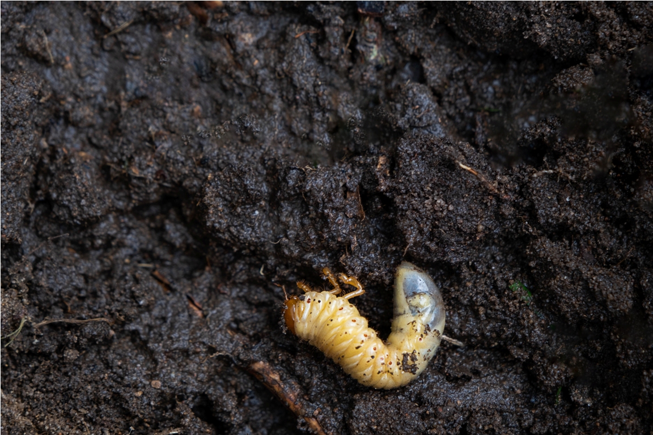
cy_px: 218
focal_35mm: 120
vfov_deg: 11.4
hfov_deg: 17.1
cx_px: 326
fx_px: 2176
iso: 160
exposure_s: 1/160
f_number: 5
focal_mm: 80
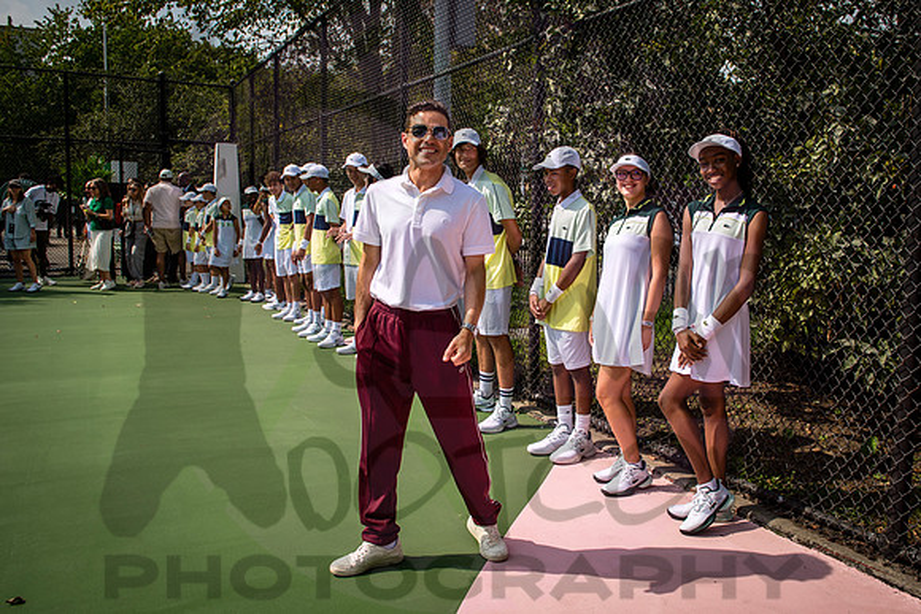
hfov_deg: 63.9
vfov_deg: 45.4
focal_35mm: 29
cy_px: 279
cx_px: 527
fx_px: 733
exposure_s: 1/1250
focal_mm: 24
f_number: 4
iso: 100
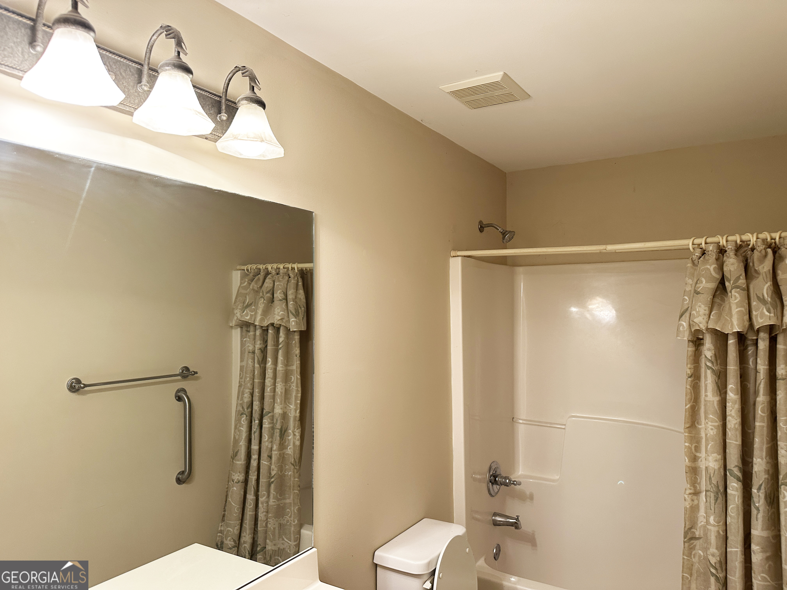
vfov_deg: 56.8
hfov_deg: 71.6
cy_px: 295
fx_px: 546
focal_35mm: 24
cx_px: 394
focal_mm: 6.86
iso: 200
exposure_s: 1/60
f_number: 1.78
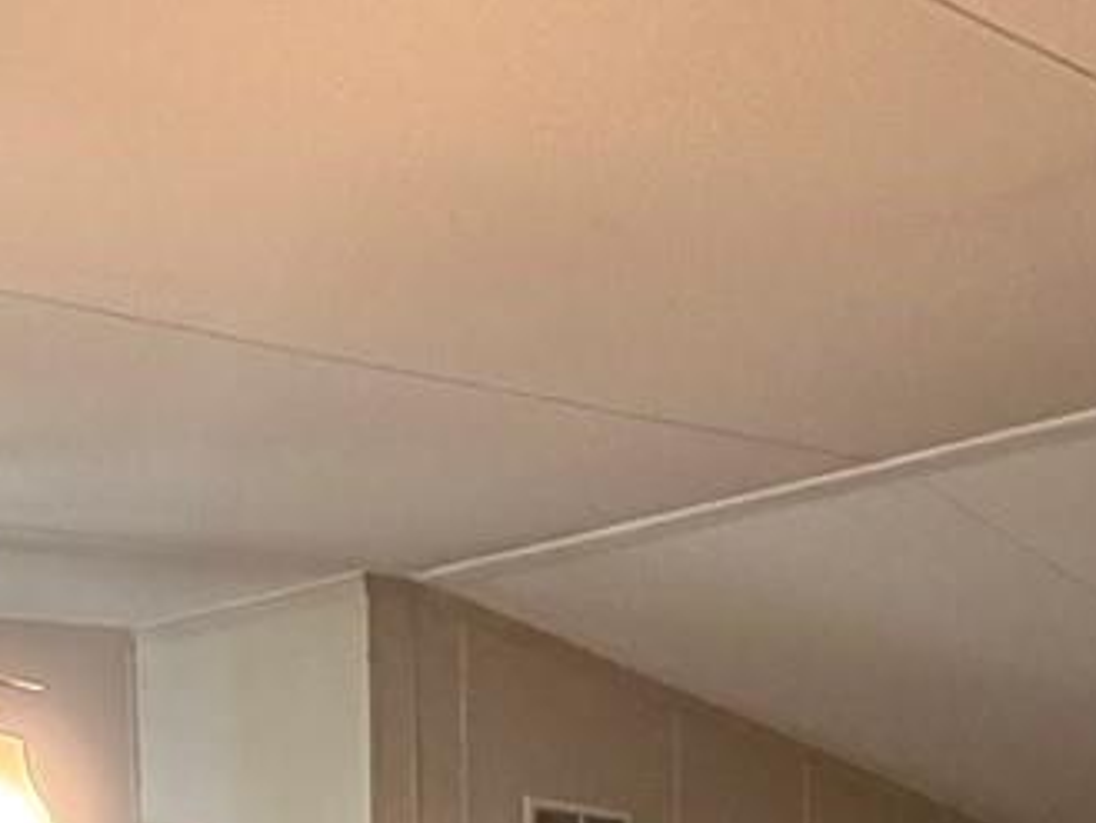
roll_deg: +0.1
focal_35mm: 68
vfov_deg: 17.3
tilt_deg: -10.4
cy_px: 1516
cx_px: 663
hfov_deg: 28.5
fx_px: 2154
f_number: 2.2
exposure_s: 1/60
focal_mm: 2.22
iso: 400
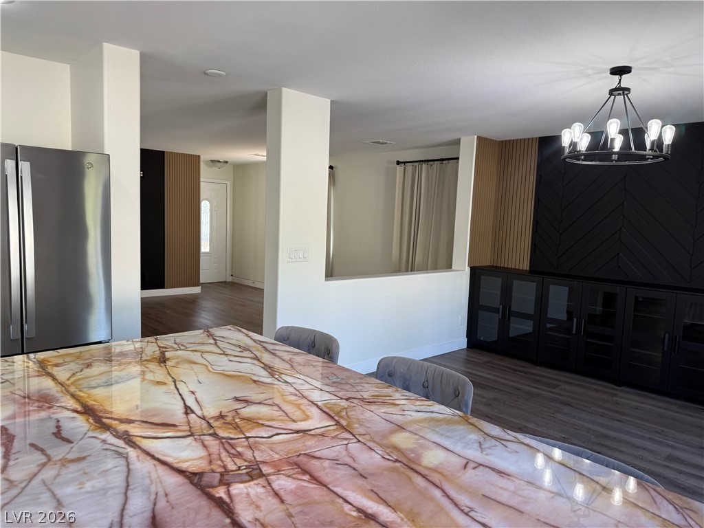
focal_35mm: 24
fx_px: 488
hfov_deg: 71.6
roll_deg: -0.8
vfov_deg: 56.8
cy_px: 264
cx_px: 352
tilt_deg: -5.7
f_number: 1.78
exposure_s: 1/120
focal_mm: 6.76
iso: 100
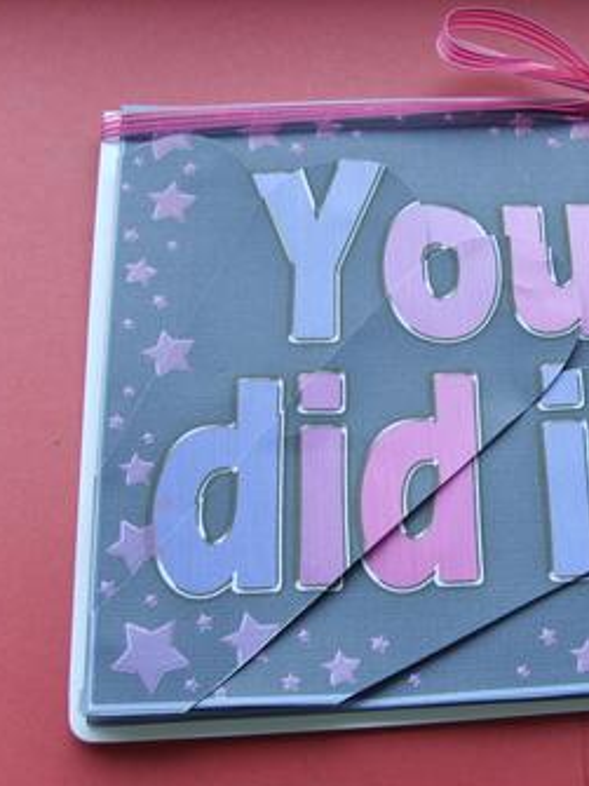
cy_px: 394
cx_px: 460
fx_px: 1067
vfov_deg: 40.4
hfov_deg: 30.2
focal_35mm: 47
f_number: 2.8
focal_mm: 5.8
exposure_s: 1/90
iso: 50
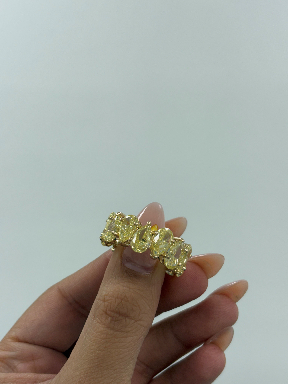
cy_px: 192
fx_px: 577
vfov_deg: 36.8
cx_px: 144
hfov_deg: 28.0
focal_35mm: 52
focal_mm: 6
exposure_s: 1/120
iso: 32
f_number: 1.6
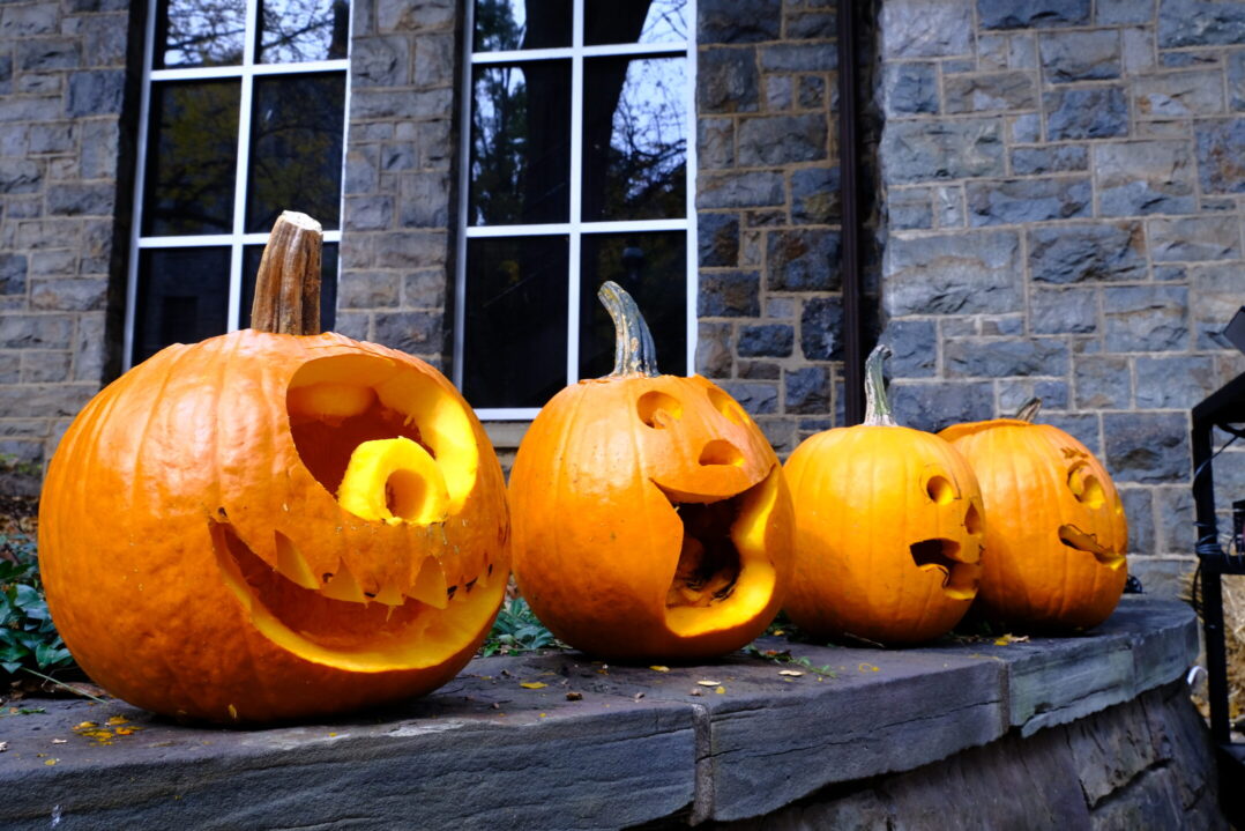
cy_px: 416
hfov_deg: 63.7
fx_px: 1003
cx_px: 622
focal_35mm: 29
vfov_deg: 45.0
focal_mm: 19.6
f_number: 10
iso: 800
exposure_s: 1/60
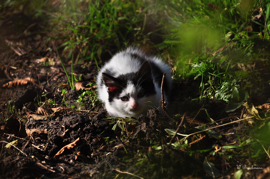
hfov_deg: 2.8
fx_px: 5618
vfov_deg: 1.8
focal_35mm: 750
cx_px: 135
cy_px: 90
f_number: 6.3
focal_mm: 500
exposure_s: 1/1000
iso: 200
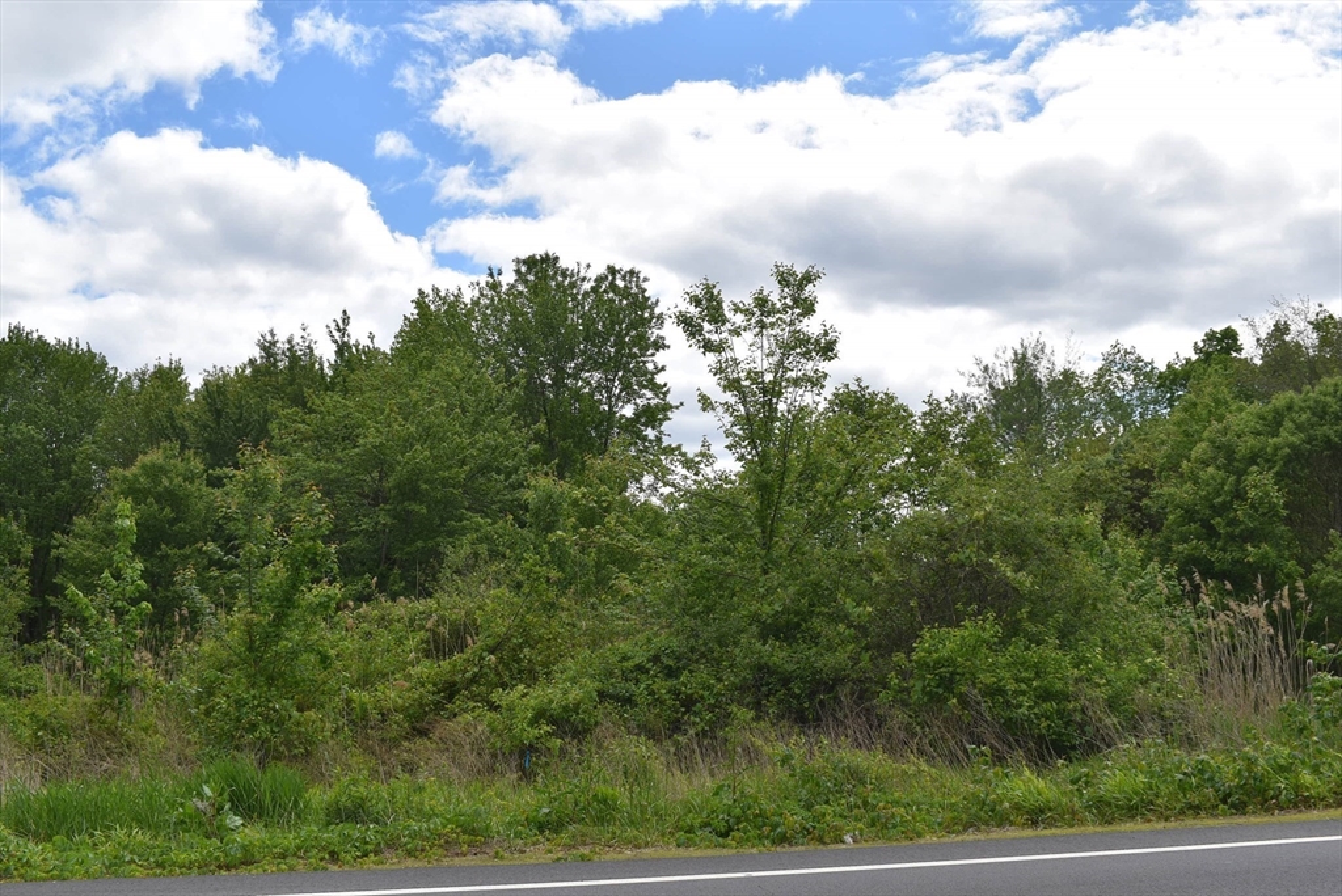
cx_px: 671
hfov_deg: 51.3
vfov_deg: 35.5
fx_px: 1399
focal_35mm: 38
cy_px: 448
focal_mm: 25
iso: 100
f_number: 11
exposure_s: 1/200
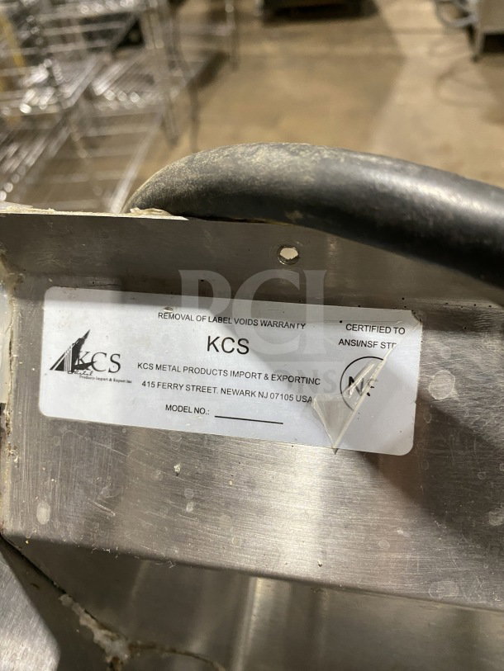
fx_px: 485
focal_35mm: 25
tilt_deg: -47.6
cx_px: 252
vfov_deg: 69.4
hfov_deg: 54.9
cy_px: 336
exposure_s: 1/60
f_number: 1.8
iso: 250
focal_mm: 4.25
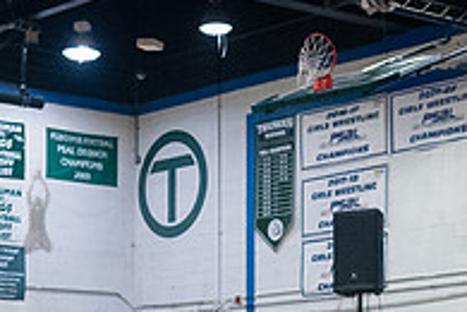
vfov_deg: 10.0
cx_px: 99
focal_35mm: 134
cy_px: 439
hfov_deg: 15.2
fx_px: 1738
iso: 6400
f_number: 3.5
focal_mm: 35
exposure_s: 1/400
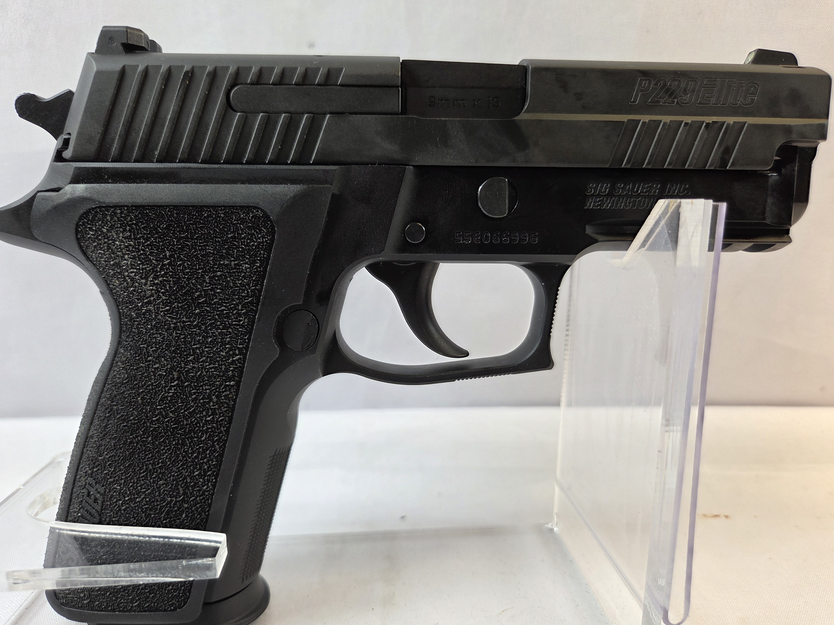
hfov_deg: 71.6
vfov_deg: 56.8
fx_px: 578
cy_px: 325
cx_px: 413
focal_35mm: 24
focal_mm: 5.4
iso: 40
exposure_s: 1/120
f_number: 1.8
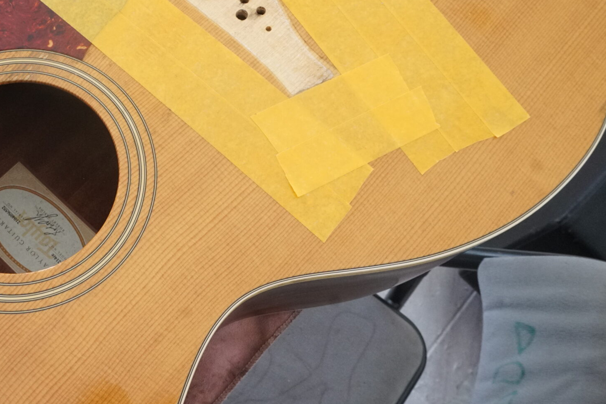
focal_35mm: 42
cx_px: 108
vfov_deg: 31.7
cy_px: 149
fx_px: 707
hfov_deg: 43.9
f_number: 11
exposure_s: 1/30
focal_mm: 16
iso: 1600
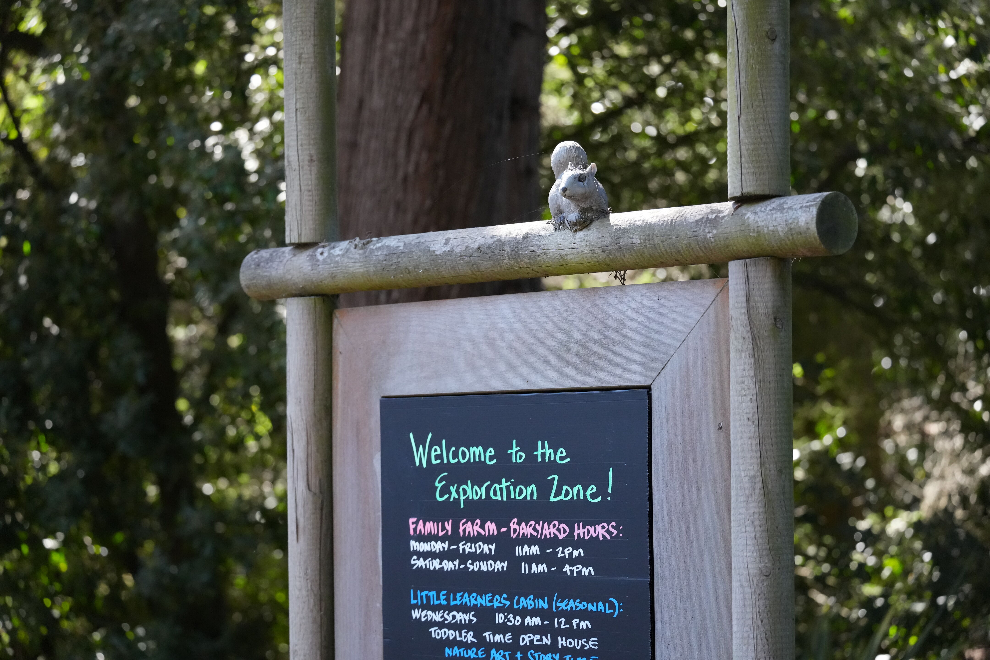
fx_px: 2750
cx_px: 495
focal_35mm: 100
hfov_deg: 20.4
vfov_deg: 13.7
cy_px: 330
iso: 5000
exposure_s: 1/1000
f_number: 4.5
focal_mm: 100
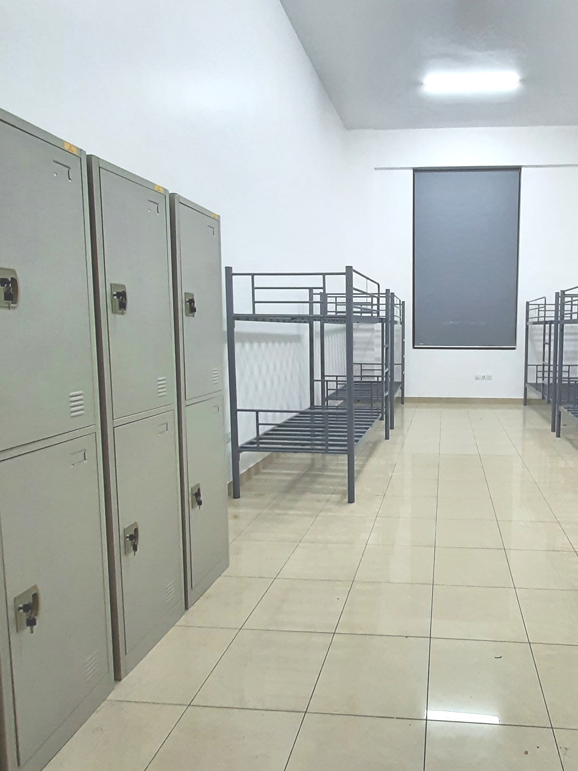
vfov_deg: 81.6
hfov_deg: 63.4
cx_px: 407
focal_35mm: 20
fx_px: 445
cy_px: 358
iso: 100
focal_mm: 1.42
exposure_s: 1/50
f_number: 2.2
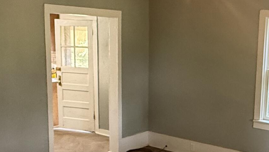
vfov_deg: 22.2
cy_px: 91
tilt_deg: -8.5
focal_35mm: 54
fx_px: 385
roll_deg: -2.3
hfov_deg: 36.9
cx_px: 221
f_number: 2.2
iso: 400
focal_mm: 2.22
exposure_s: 1/60
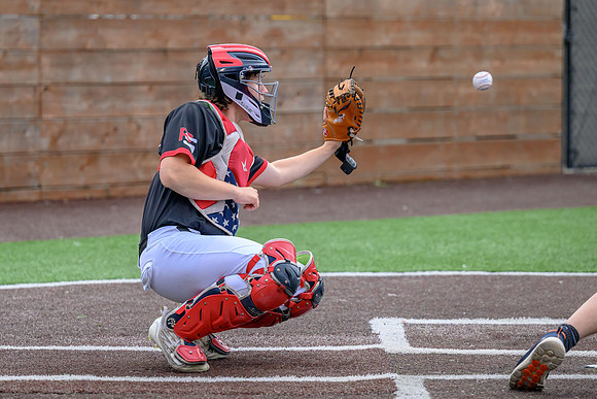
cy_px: 187
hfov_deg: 11.7
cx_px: 265
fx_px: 2918
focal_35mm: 176
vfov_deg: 7.8
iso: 1800
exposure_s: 1/2000
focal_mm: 125
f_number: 3.2
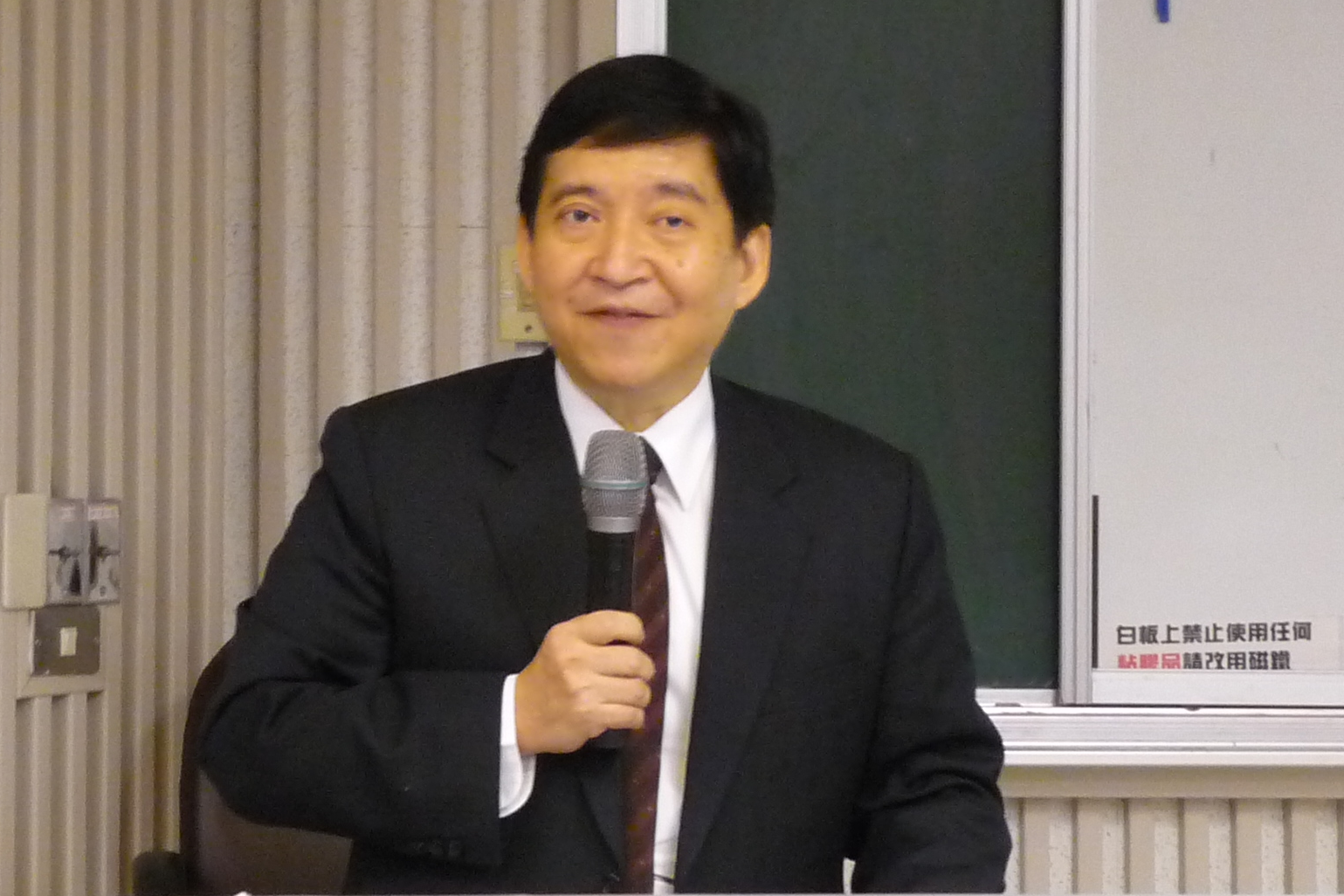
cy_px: 358
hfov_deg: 15.0
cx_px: 562
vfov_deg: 10.0
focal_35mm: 137
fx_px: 5114
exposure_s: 1/10
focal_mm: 10.2
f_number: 3.7
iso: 400
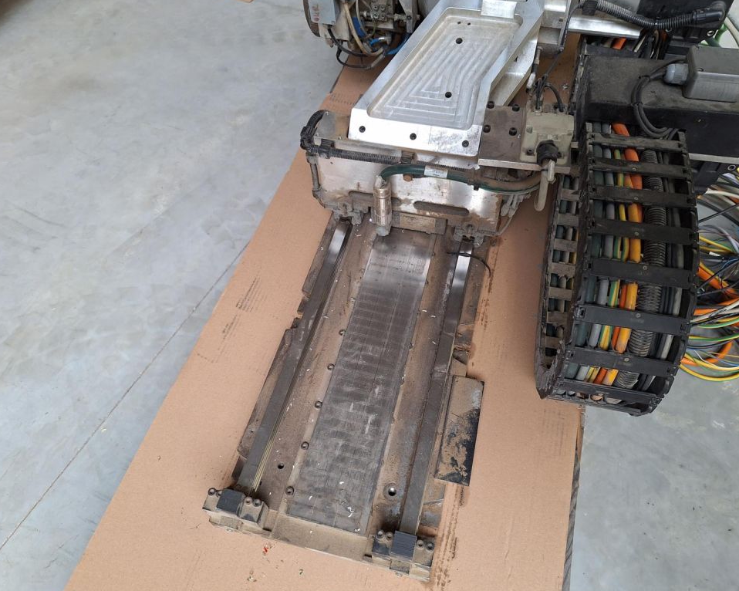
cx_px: 389
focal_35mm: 25
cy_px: 301
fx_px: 547
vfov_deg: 56.8
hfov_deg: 68.1
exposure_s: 1/50
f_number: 1.8
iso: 100
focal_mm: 5.54
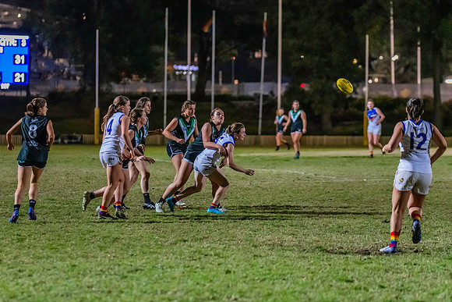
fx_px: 2028
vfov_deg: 8.5
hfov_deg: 12.7
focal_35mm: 162
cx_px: 206
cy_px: 135
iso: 10000
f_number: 2.8
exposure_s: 1/1000
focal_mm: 140
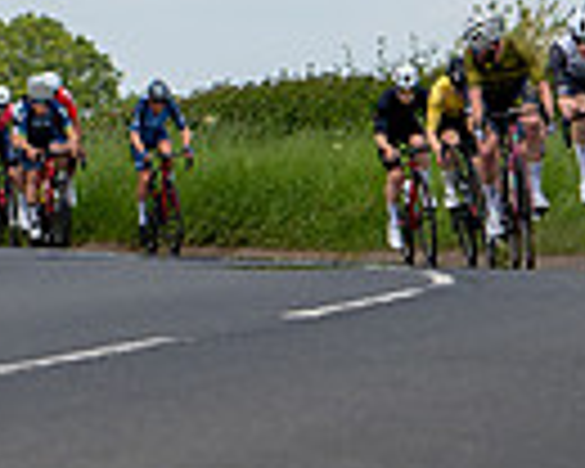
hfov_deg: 4.5
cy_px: 304
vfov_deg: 3.6
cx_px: 696
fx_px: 7445
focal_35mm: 430
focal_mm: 70
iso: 100
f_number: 3.5
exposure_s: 1/1250
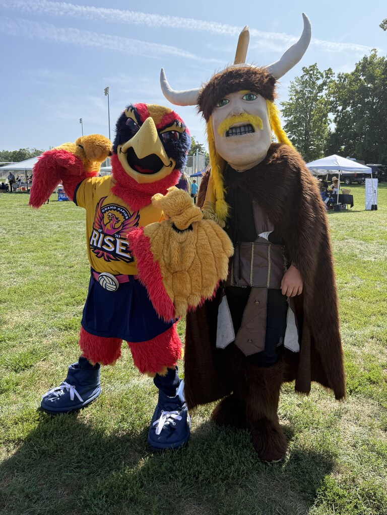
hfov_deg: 56.8
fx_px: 358
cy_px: 258
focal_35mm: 24
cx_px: 194
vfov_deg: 71.6
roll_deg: -0.7
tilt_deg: -12.8
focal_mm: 6.76
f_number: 1.78
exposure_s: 1/3021
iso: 100
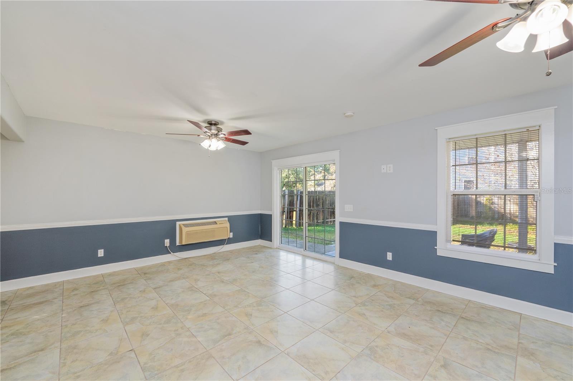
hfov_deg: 104.3
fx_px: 223
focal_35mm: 14
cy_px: 190
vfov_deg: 81.1
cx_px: 286
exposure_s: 1/50
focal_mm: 14
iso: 640
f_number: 9
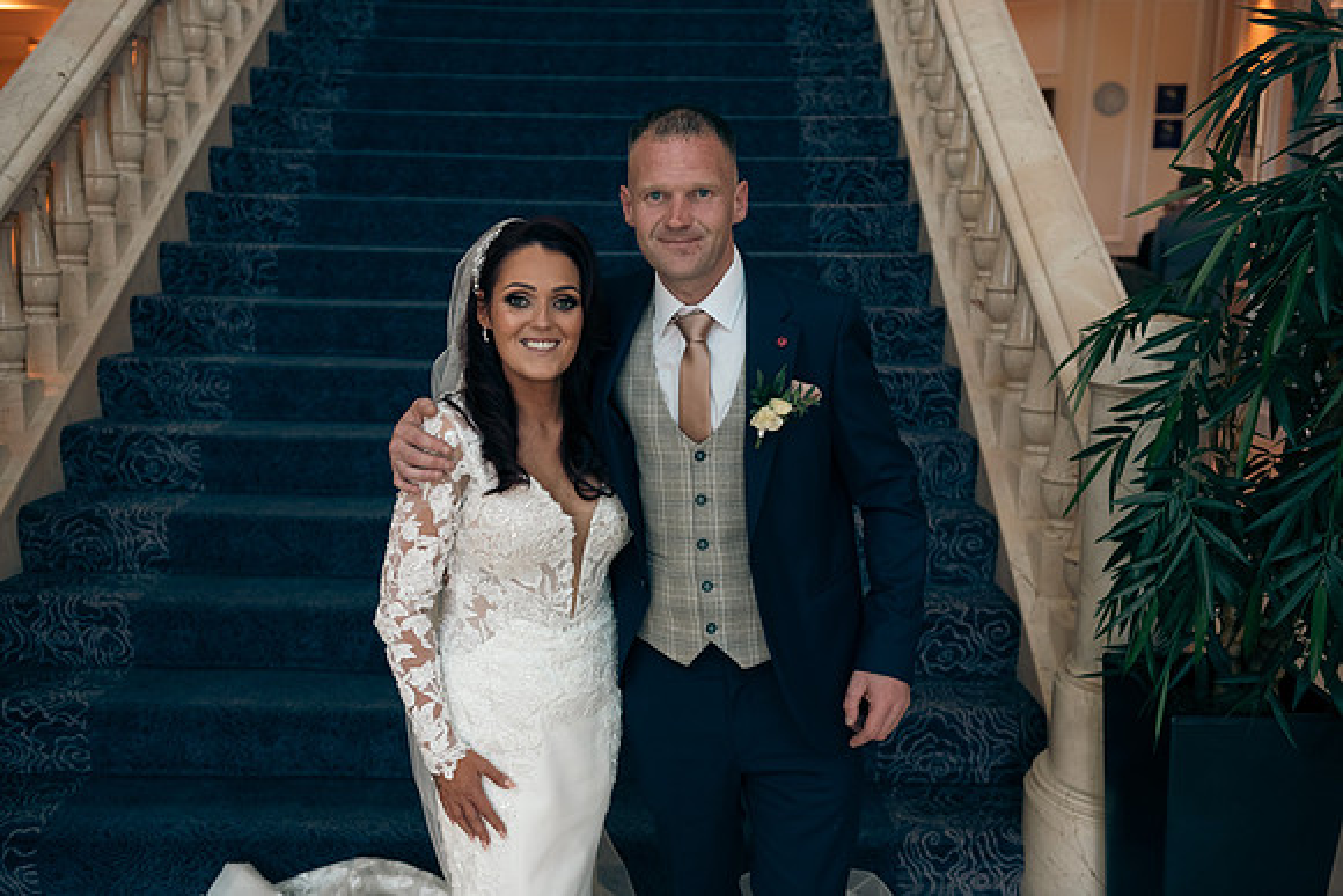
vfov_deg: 35.1
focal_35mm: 38
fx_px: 1418
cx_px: 672
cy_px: 448
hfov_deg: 50.7
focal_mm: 38
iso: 640
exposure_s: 1/160
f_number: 3.5
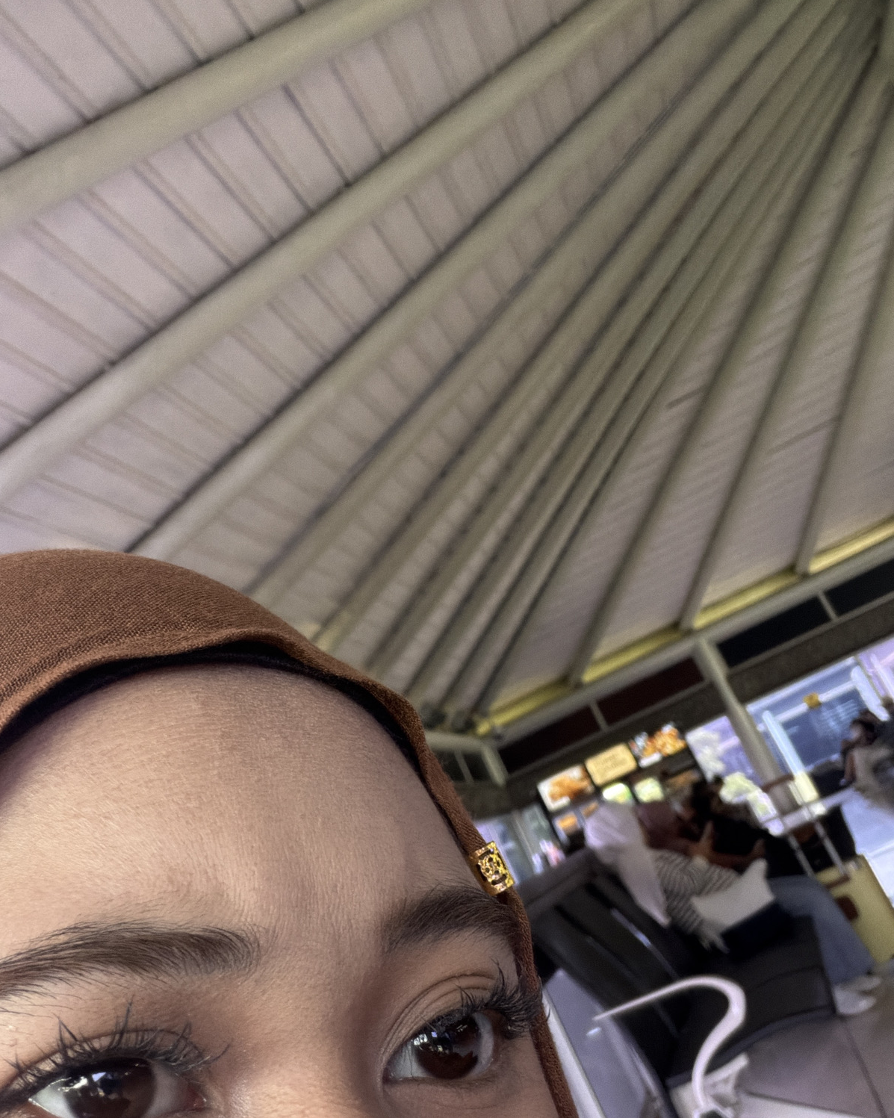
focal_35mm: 30
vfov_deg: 58.8
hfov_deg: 48.5
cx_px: 462
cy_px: 559
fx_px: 993
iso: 160
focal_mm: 2.71
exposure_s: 1/60
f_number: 1.9
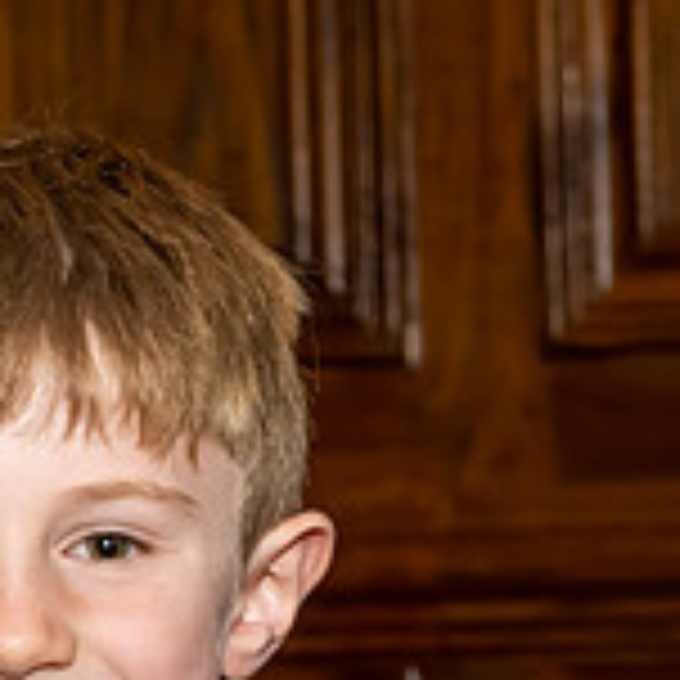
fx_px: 7601
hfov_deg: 5.1
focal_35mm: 342
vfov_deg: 5.1
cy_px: 834
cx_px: -3
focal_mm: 52
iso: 500
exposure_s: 1/250
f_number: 7.1
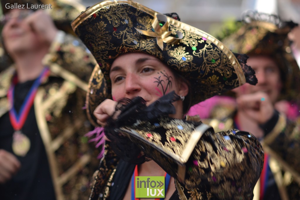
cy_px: 100
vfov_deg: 9.9
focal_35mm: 138
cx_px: 150
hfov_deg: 14.9
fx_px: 1150
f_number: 2.8
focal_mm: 92
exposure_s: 1/400
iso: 100
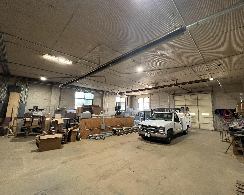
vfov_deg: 88.0
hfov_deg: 100.6
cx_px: 129
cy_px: 96
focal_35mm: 14
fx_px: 101
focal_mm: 1.57
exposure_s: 1/120
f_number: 1.8
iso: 200
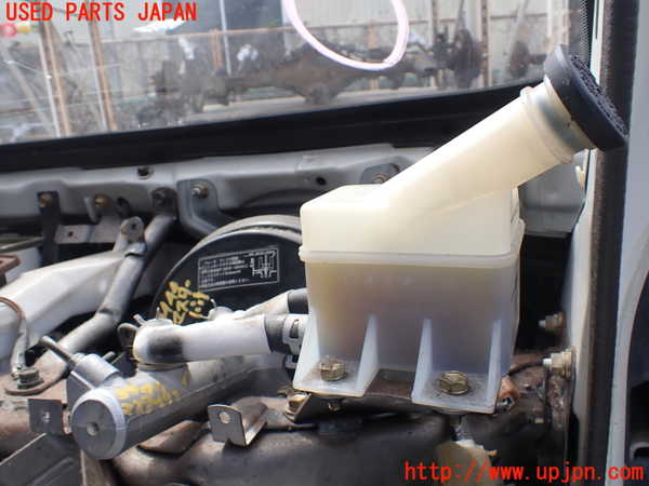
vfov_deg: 46.8
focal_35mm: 30
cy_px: 243
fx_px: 562
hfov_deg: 60.0
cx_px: 324
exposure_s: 1/320
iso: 100
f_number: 3.2
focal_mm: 5.4
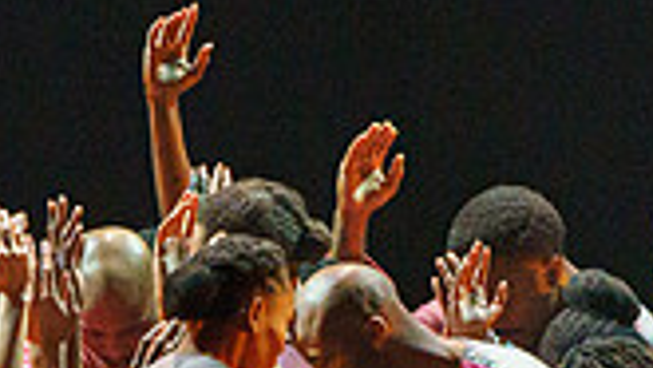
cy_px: 473
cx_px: 440
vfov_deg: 0.9
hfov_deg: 1.6
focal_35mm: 1314
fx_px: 22763
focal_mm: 271
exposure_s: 1/250
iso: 6400
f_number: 5.6
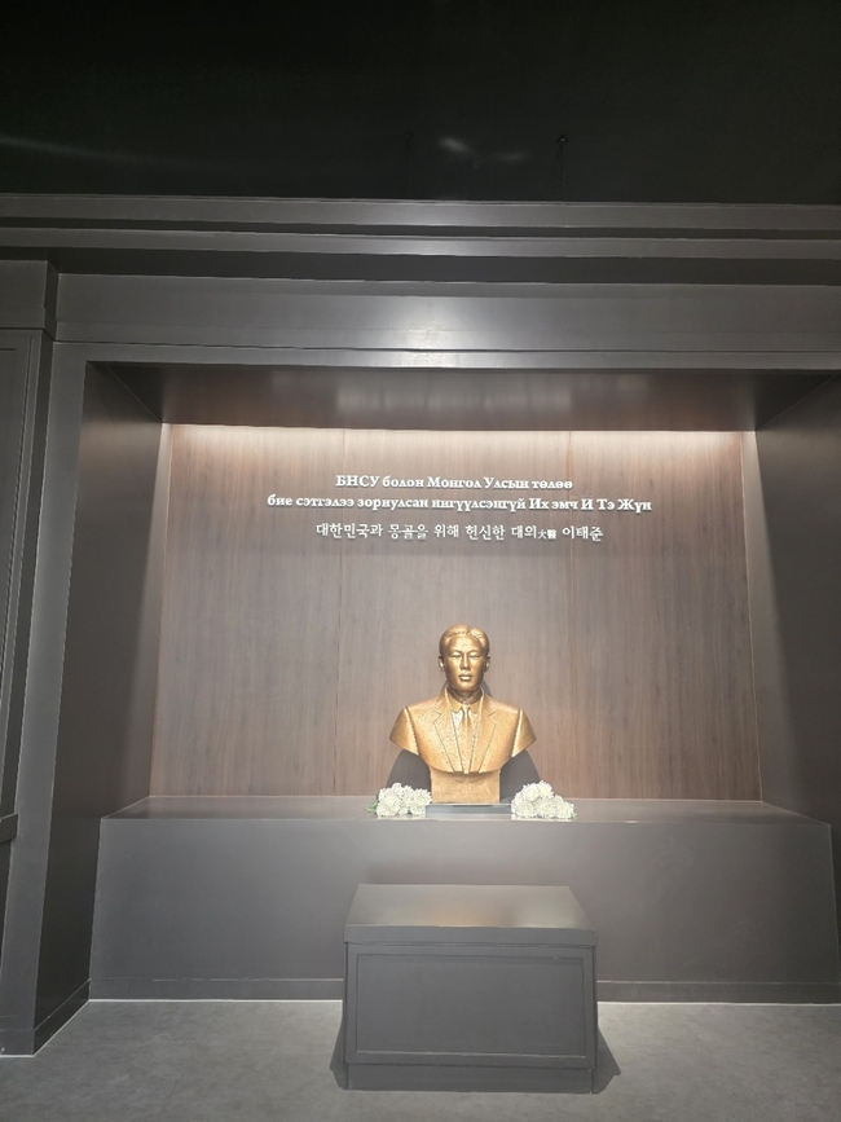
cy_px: 561
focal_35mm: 23
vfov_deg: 73.9
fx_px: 745
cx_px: 420
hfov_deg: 58.9
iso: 640
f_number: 1.7
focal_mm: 6.3
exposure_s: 1/100
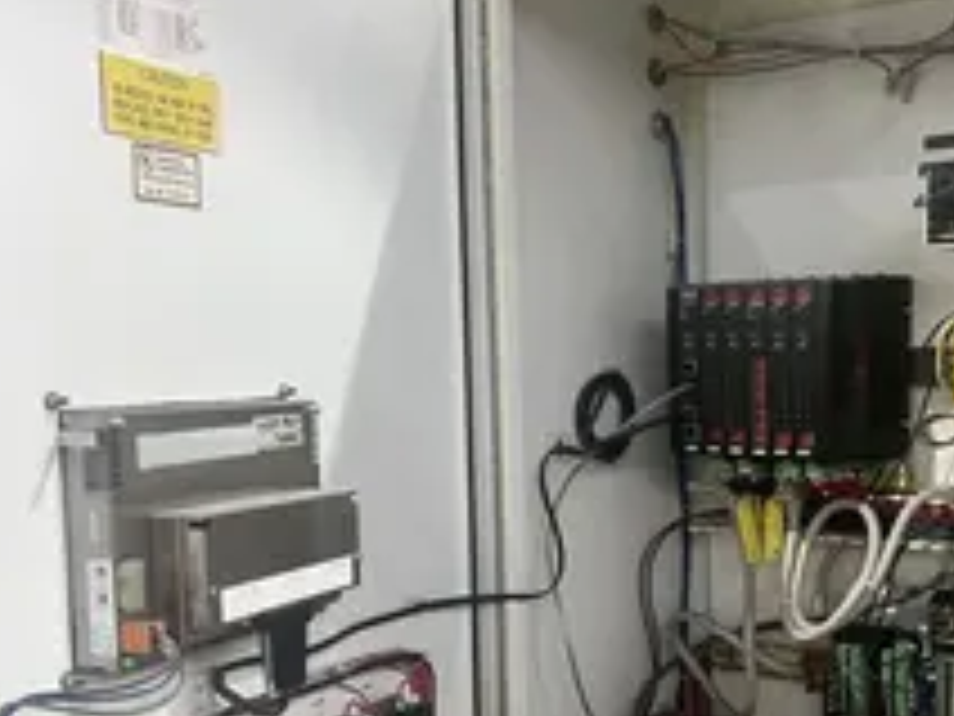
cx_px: 702
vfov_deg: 29.4
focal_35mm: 49
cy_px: 491
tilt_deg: -7.2
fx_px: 1350
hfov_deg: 38.0
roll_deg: +0.3
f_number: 1.5
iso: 125
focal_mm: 5.7
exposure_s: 1/86
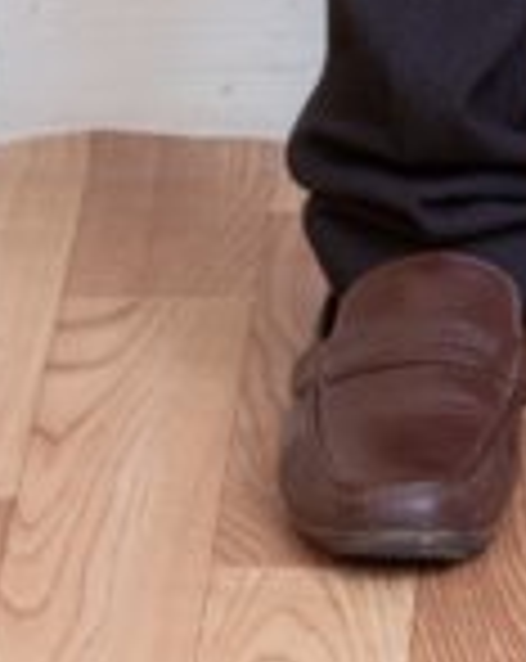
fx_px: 7632
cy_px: -2126
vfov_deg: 4.5
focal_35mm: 391
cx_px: 1056
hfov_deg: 3.9
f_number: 9.5
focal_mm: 48
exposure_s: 1/180
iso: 320
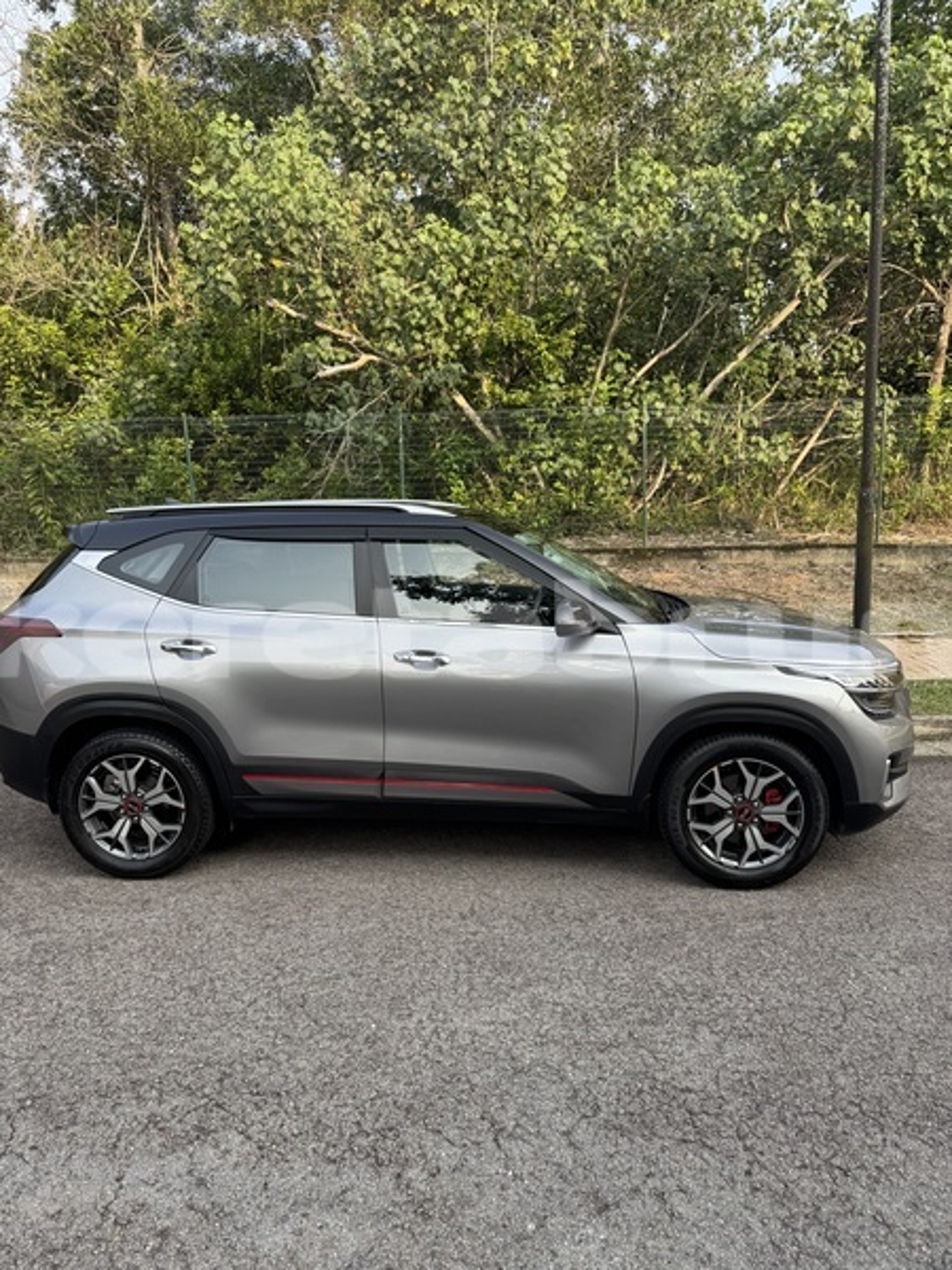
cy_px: 635
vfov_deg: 71.6
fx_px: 880
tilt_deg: -9.2
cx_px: 476
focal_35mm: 24
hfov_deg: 56.8
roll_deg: +2.9
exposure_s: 1/739
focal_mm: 6.76
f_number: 1.78
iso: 80
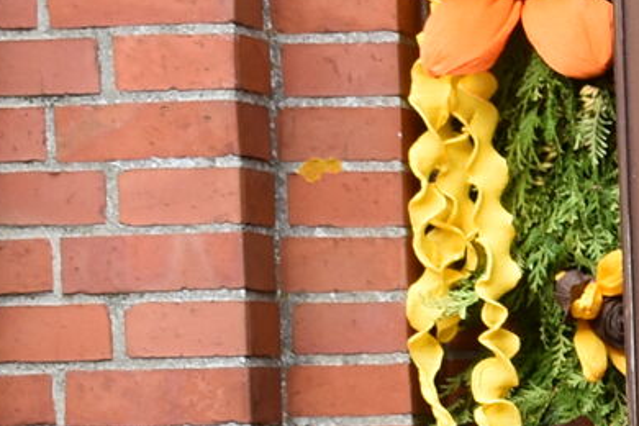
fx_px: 4241
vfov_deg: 5.7
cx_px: 1519
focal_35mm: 239
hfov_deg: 8.0
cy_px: 502
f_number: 5.6
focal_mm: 27
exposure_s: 1/125
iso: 200
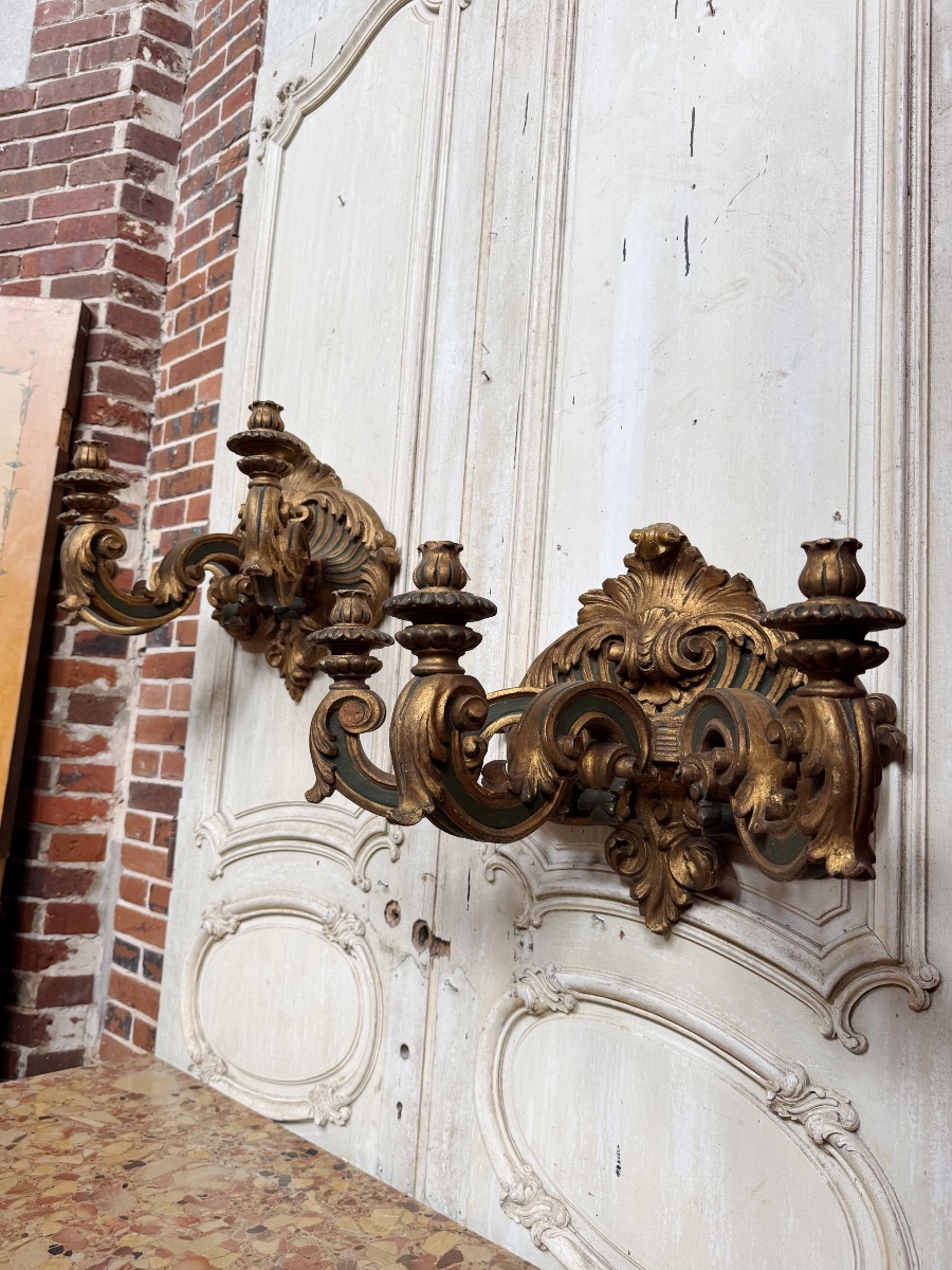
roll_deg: -2.2
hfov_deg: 56.8
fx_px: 880
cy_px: 635
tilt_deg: +7.1
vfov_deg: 71.6
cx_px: 476
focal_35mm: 24
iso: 64
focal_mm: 6.76
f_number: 1.78
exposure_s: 1/164
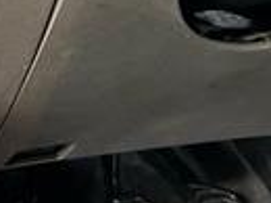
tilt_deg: -21.1
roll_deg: -4.0
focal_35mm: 101
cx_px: -54
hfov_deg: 18.5
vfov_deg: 14.4
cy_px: 15
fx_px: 789
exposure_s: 1/15
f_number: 1.5
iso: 1250
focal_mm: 5.7
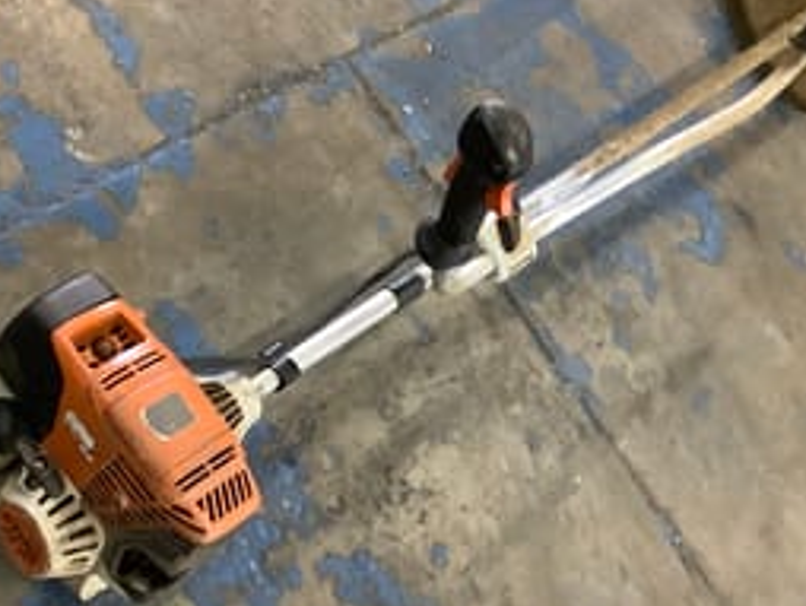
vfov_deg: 24.1
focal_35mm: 61
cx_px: 409
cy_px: 278
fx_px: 1422
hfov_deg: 31.7
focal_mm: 3.3
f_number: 2.4
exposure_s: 1/25
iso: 400
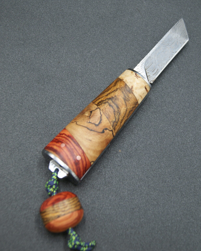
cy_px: 102
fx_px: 491
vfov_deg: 28.7
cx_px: 121
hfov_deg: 23.1
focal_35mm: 66
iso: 100
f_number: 5
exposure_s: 1/50
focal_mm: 28
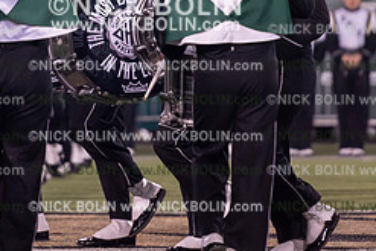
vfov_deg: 2.9
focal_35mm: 469
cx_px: 145
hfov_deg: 4.4
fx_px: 4901
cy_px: -40
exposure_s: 1/1250
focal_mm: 200
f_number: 2.8
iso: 2500
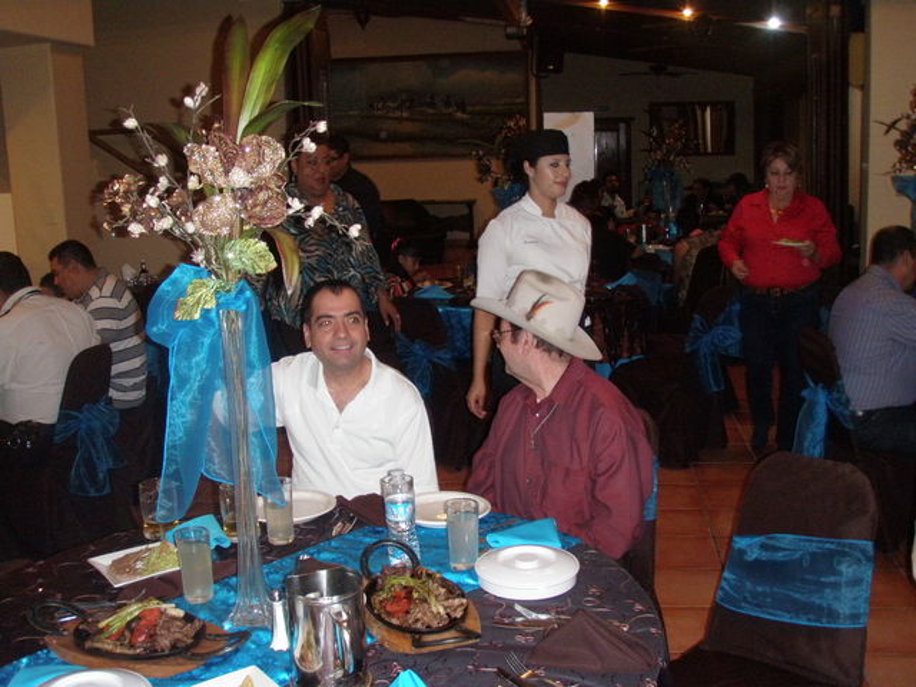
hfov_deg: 49.0
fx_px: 1006
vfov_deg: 37.7
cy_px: 344
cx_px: 458
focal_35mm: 38
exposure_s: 1/30
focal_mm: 6.7
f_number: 3.5
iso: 320
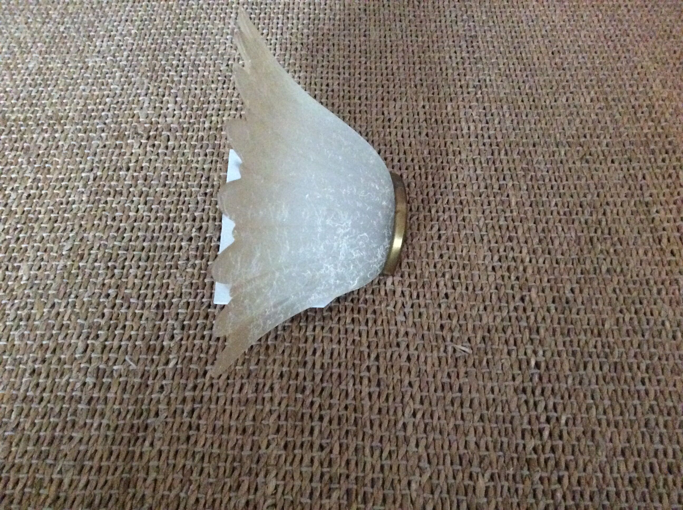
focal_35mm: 32
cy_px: 255
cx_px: 342
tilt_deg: -53.7
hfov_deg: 56.9
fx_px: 630
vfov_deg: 44.1
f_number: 2.4
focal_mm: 3.3
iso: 640
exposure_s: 1/17
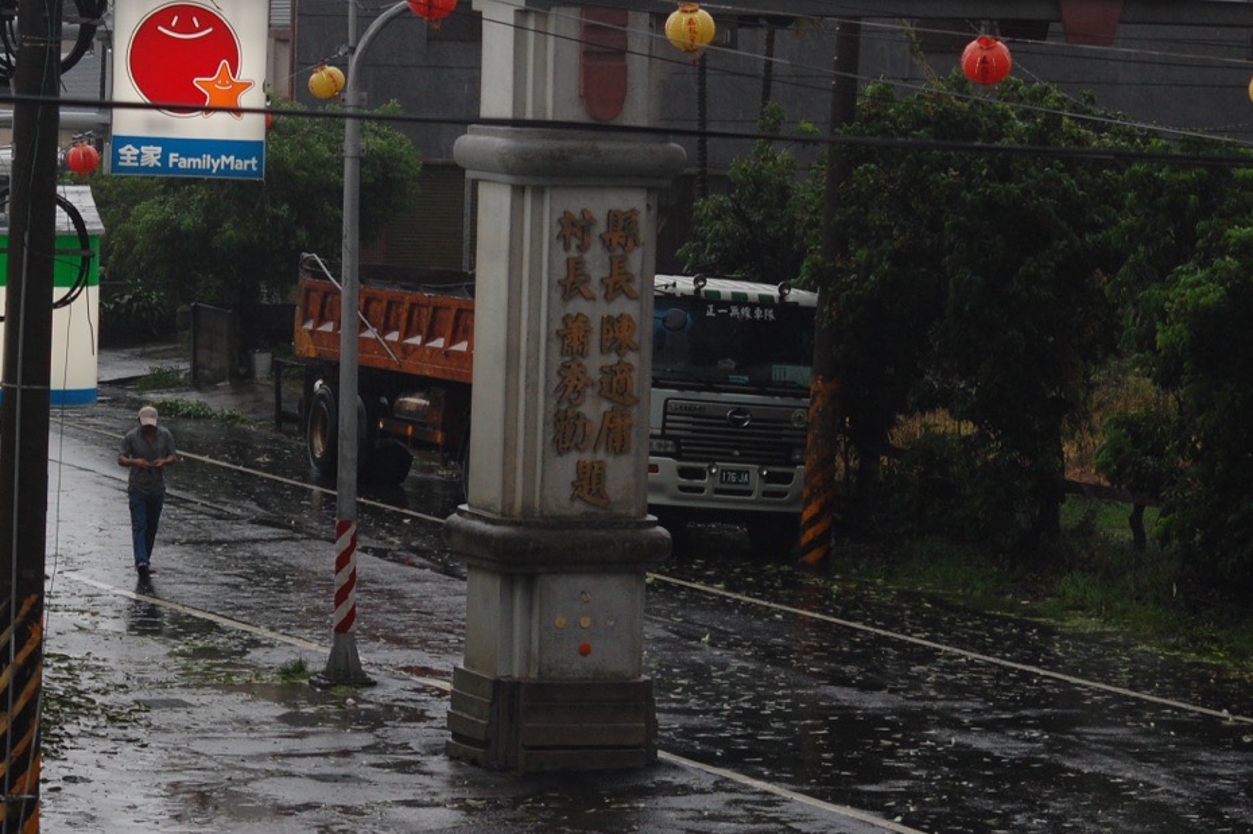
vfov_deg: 8.7
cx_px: 540
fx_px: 5496
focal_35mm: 158
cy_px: 466
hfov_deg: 13.0
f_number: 7.1
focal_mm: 70
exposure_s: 1/80
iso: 400
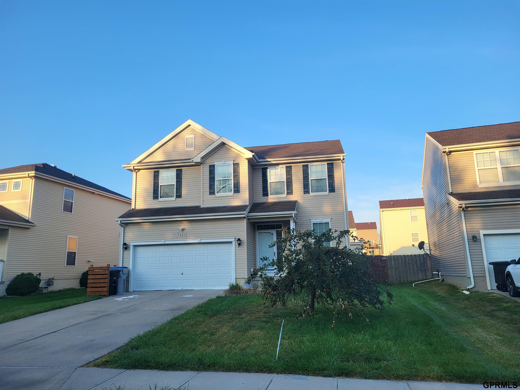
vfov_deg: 53.1
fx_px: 391
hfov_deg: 67.3
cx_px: 260
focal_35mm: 26
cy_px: 195
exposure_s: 1/740
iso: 40
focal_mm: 5.4
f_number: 1.8
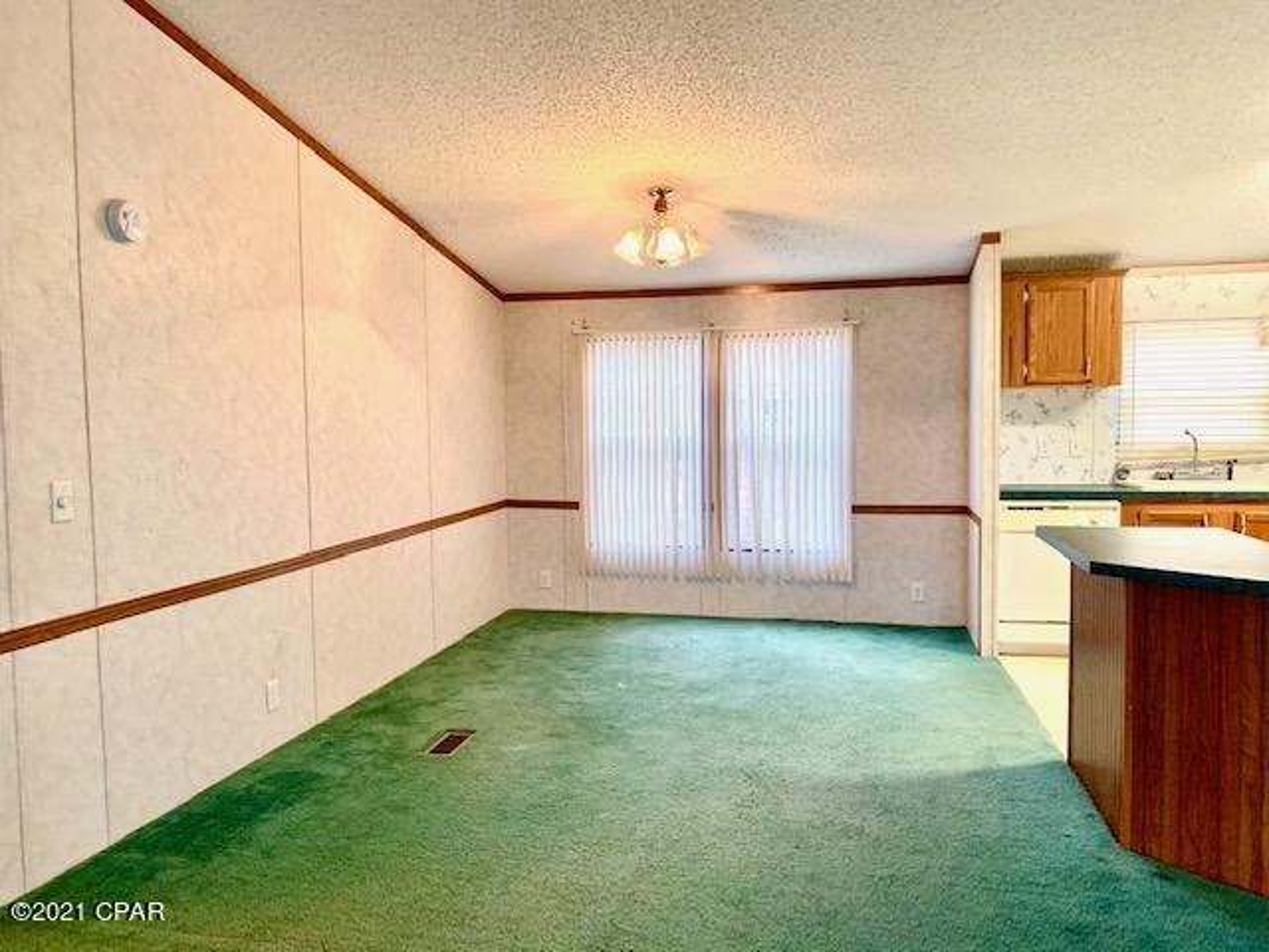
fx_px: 953
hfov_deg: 67.3
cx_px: 634
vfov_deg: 53.1
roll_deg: -0.2
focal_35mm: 26
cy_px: 476
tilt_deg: -2.5
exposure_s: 1/60
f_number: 1.8
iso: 250
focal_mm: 4.25
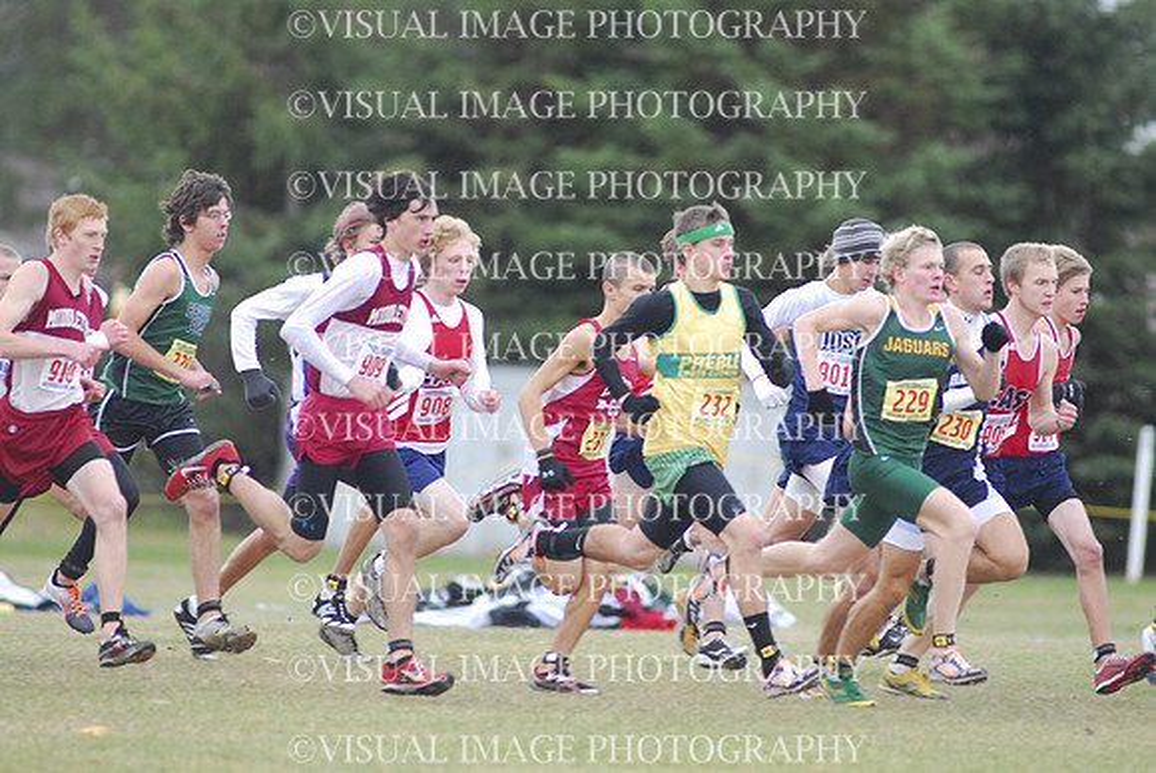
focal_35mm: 450
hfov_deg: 4.6
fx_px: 14464
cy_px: 386
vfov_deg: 3.1
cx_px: 578
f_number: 4
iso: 800
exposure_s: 1/500
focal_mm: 300
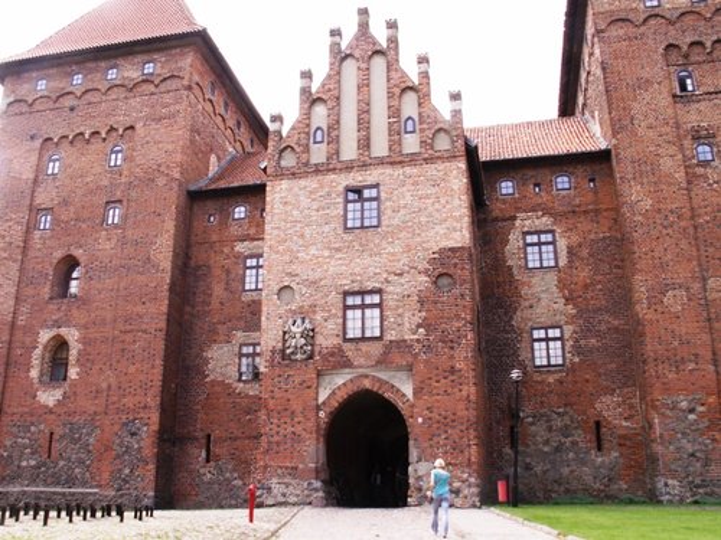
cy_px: 270
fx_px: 729
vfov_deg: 40.7
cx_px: 360
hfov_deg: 52.6
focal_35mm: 35
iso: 50
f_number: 5
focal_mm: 5.86
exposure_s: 1/125
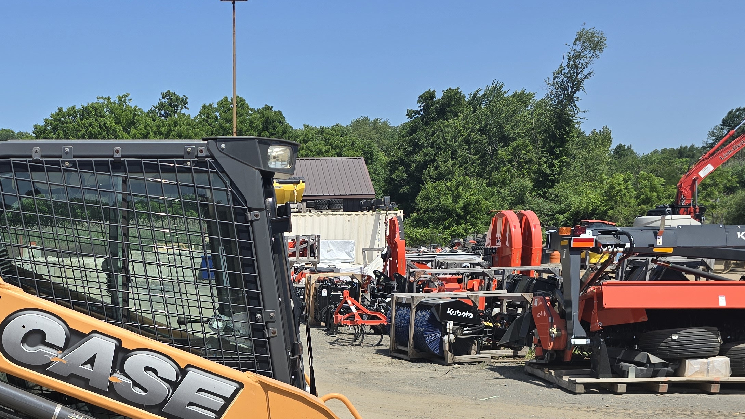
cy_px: 449
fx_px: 909
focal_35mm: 46
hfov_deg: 42.3
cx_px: 131
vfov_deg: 24.4
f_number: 1.7
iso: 12
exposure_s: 1/857
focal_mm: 6.3
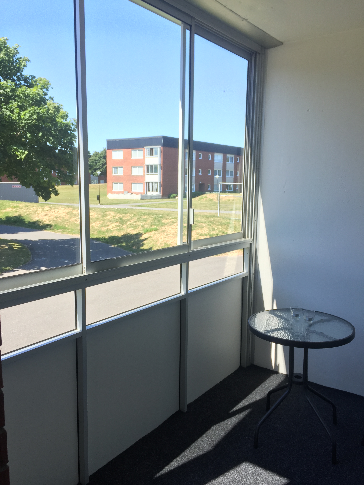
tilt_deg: -8.7
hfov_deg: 48.2
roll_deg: -0.7
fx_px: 407
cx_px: 182
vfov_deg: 61.7
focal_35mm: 29
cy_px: 242
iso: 32
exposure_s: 1/488
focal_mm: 4.15
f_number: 2.2
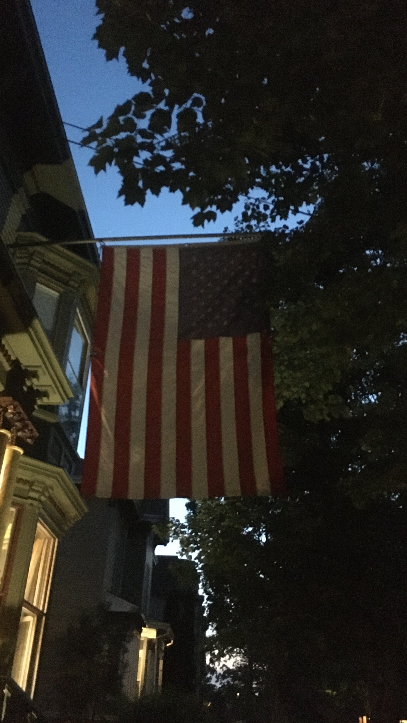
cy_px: 363
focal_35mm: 32
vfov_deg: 61.0
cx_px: 189
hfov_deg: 36.7
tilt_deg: +30.0
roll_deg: -3.3
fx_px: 614
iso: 2000
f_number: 2.2
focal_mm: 4.15
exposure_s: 1/15
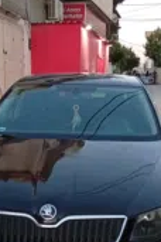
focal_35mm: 63
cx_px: 68
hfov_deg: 21.6
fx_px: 423
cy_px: 205
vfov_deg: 30.8
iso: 134
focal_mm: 4.15
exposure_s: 1/50
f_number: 1.8
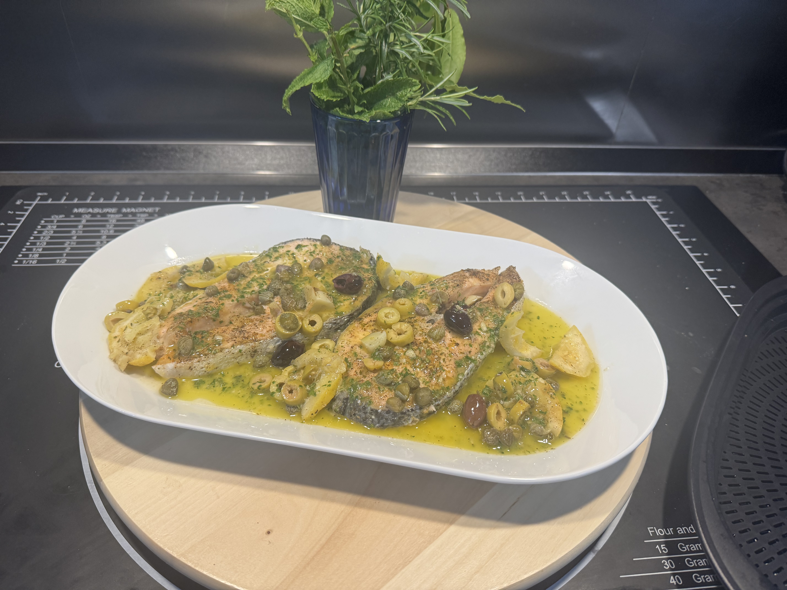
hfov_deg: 71.6
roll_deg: -4.1
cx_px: 394
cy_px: 295
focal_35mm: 24
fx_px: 546
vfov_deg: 56.8
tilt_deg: -41.2
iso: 200
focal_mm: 6.76
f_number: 1.78
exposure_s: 1/121
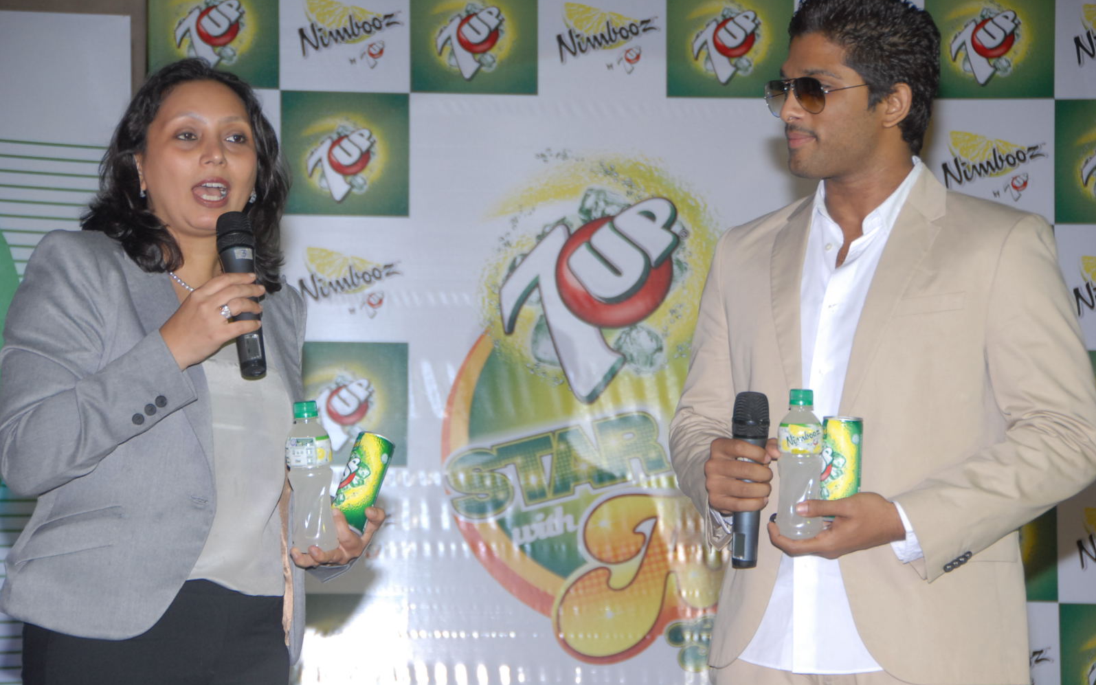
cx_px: 549
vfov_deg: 10.4
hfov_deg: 16.6
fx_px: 3764
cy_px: 320
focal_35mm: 126
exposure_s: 1/125
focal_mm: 82
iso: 400
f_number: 5
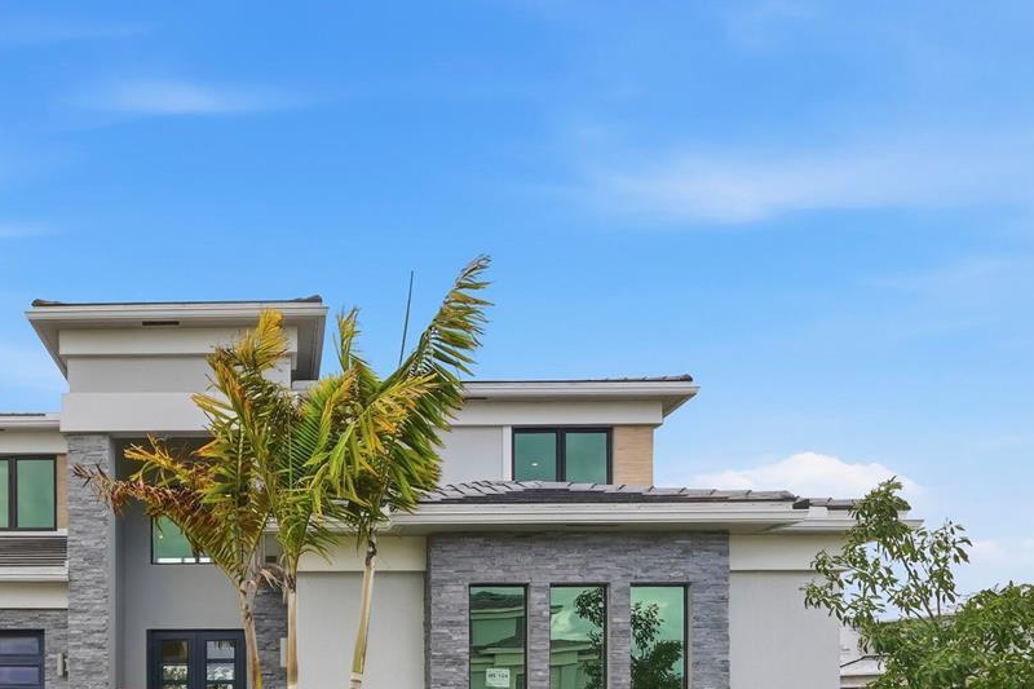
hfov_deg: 61.7
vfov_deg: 41.0
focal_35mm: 28
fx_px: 804
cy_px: 677
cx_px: 256
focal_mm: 14
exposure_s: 1/6400
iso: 100
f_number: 4
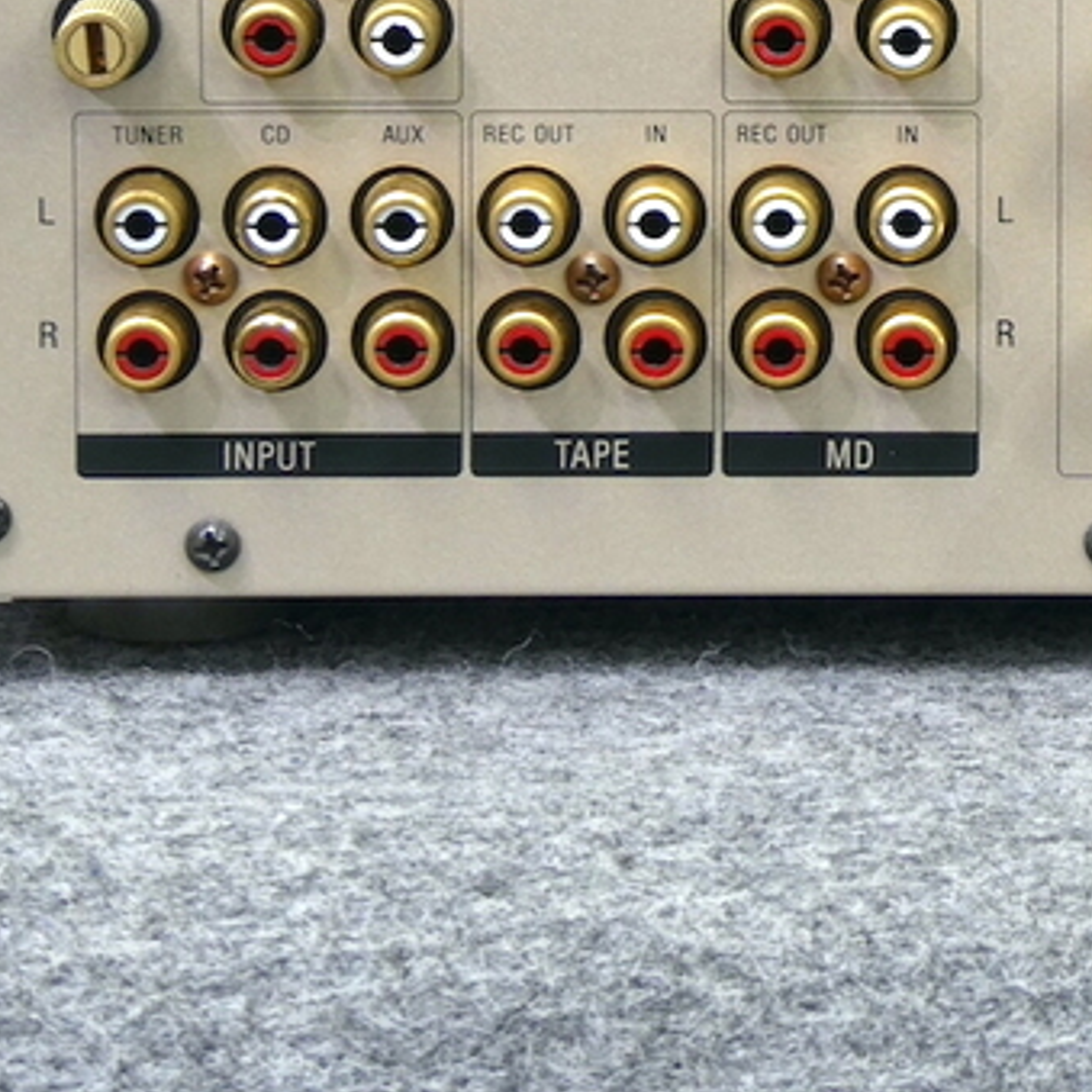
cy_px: -61
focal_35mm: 288
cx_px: 1050
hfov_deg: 6.1
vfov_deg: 6.1
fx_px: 10279
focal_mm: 20.6
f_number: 5.1
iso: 100
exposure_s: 1/2
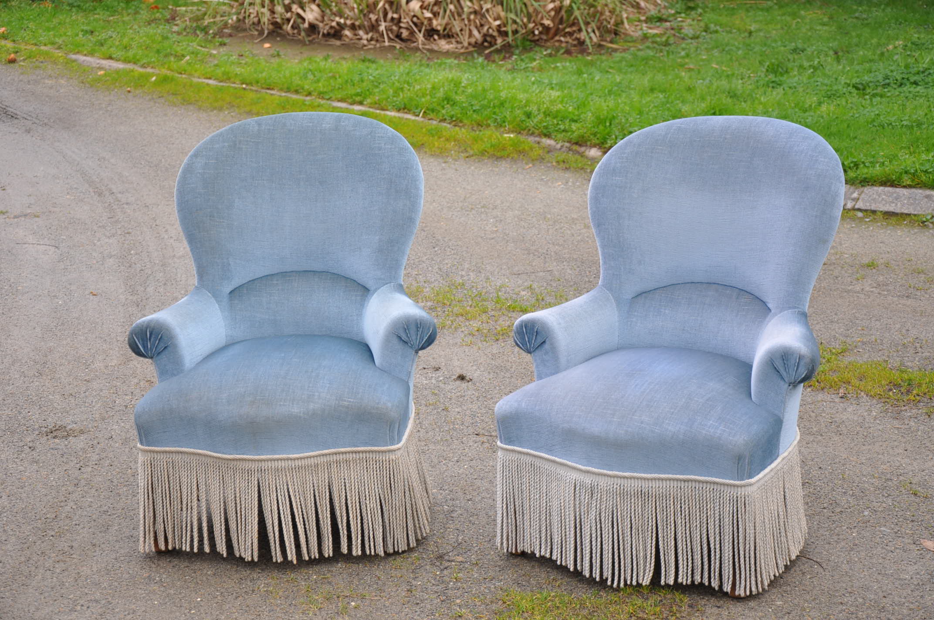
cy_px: 310
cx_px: 467
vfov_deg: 17.4
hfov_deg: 26.0
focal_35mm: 78
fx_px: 2021
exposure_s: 1/125
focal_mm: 52
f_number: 5.6
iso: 320
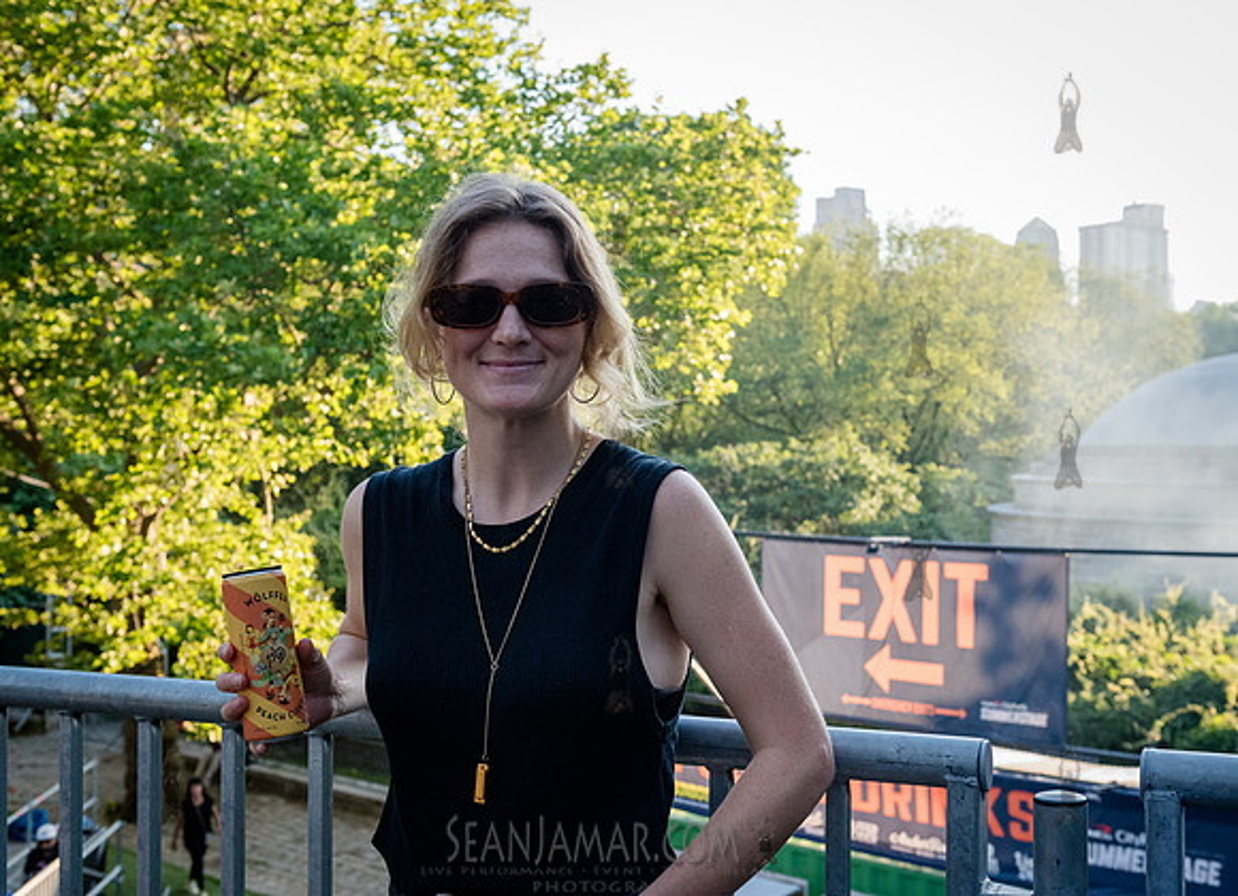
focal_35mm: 45
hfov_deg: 42.9
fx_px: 1575
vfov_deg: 31.8
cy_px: 449
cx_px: 652
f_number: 5.6
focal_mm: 38
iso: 2000
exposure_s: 1/800
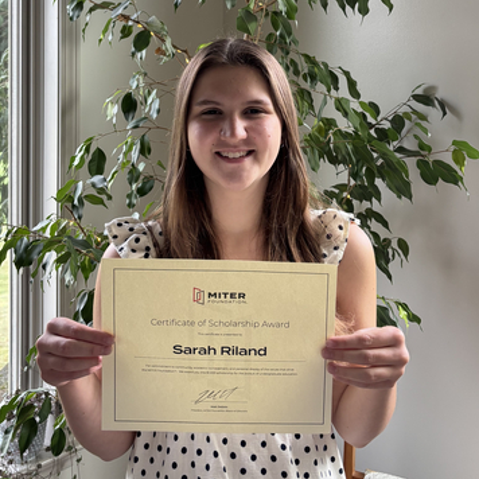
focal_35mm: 31
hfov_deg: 52.5
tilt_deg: -3.8
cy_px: 174
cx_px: 238
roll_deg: -1.2
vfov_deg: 51.9
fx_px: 485
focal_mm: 5.96
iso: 160
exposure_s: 1/60
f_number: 1.6
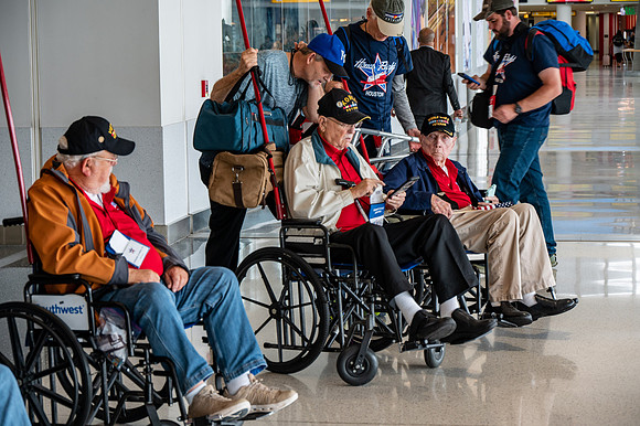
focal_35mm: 90
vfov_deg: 15.2
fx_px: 1599
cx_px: 320
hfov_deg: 22.6
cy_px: 213
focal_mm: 90
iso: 450
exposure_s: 1/80
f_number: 6.3
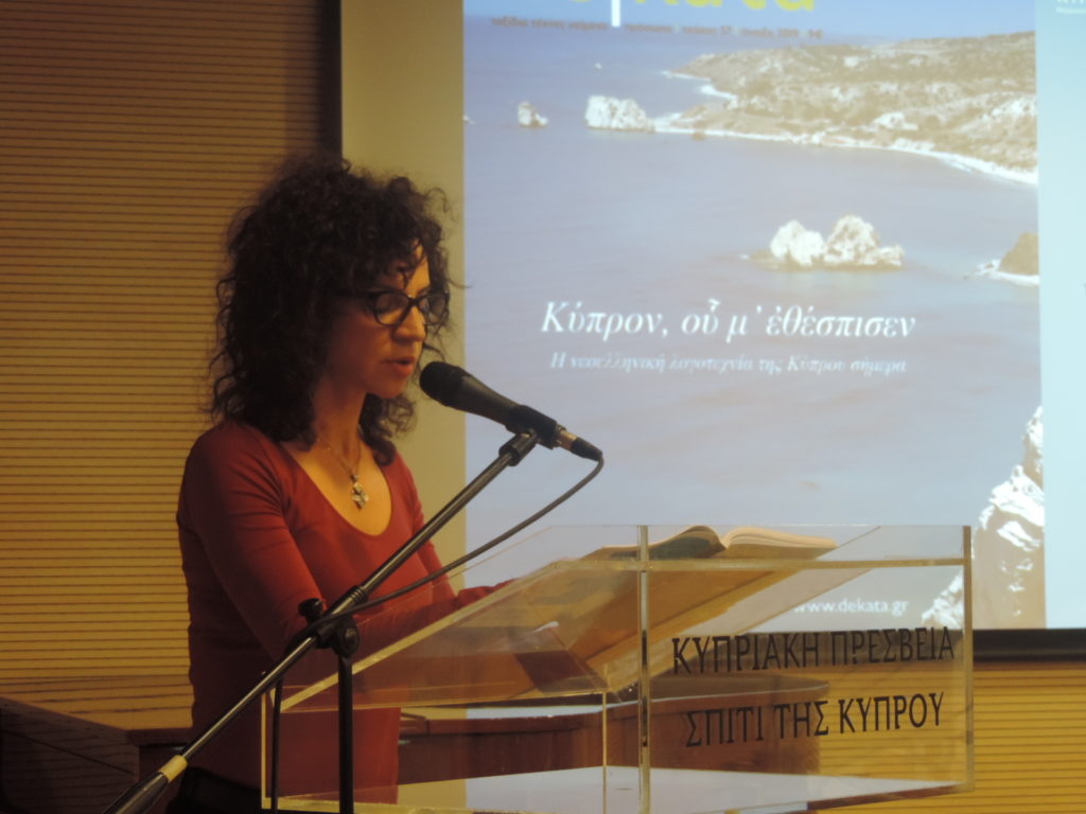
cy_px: 407
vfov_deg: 14.1
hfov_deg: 18.7
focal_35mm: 105
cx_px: 543
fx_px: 3294
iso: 450
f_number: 4.2
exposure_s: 1/25
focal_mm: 18.7
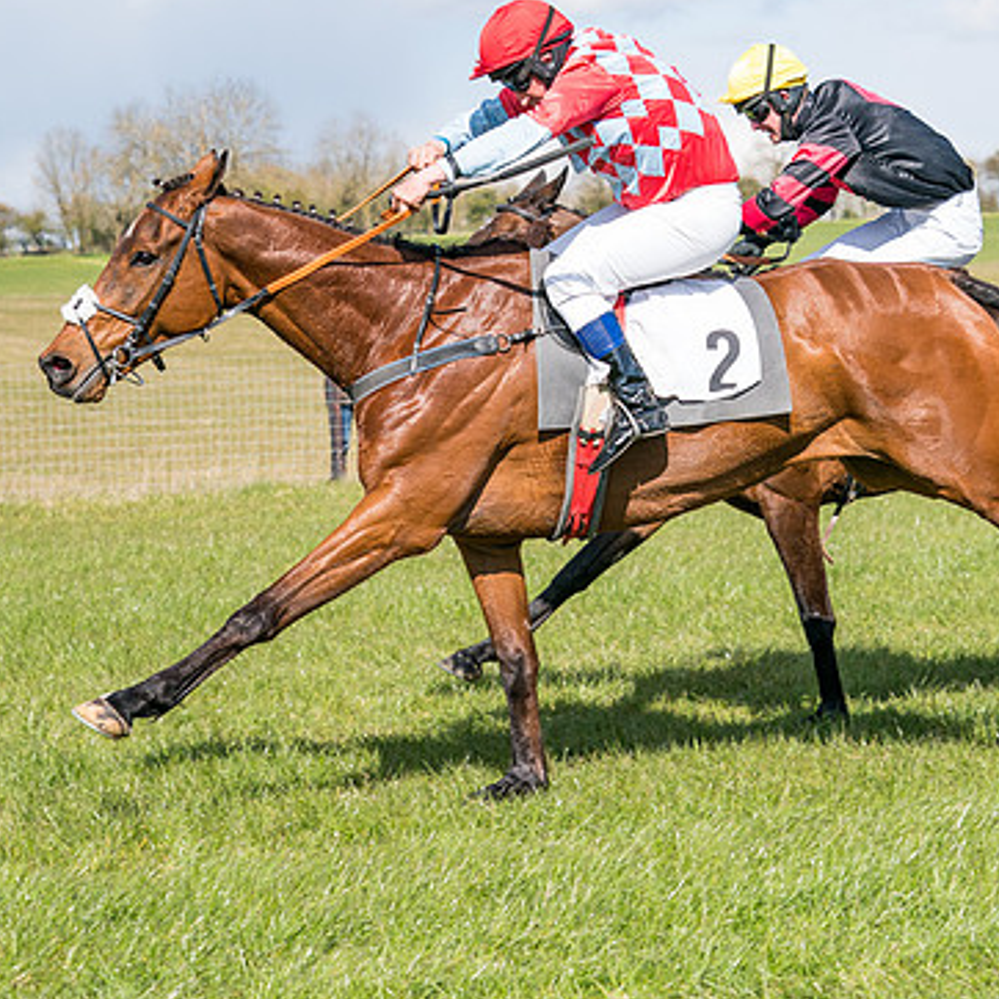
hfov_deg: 15.7
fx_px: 3624
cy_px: 408
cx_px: 539
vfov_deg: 15.7
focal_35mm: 111
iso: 400
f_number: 5
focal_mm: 70
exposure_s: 1/1600
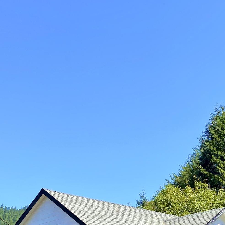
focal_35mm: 70
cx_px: 197
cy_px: 198
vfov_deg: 24.0
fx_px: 515
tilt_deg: +14.3
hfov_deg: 24.1
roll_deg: +1.9
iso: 32
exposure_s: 1/1701
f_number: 1.8
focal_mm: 4.25
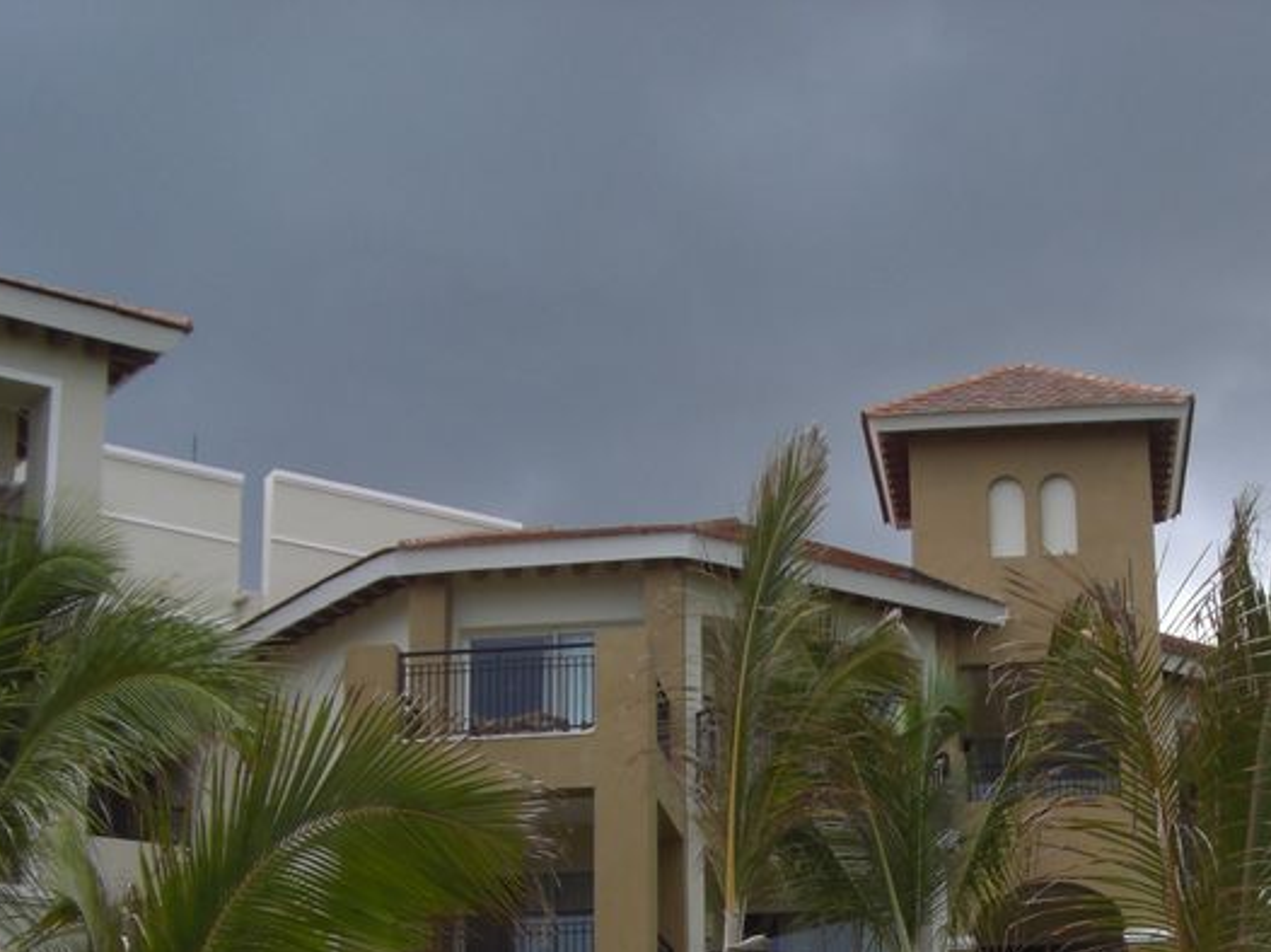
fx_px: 2716
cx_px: 967
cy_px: 925
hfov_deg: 26.0
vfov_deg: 19.4
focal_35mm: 74
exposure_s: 1/800
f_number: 2.7
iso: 64
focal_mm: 6.2
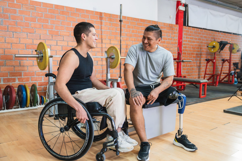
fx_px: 215
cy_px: 79
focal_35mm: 32
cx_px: 123
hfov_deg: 58.7
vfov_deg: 41.1
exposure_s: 1/200
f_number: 2.8
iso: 3200
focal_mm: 31
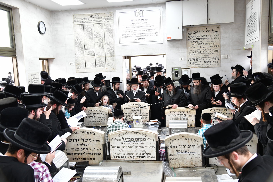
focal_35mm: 35
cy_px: 91
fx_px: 265
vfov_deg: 37.8
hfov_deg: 54.4
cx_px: 136
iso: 2500
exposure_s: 1/100
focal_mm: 35
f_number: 5.6
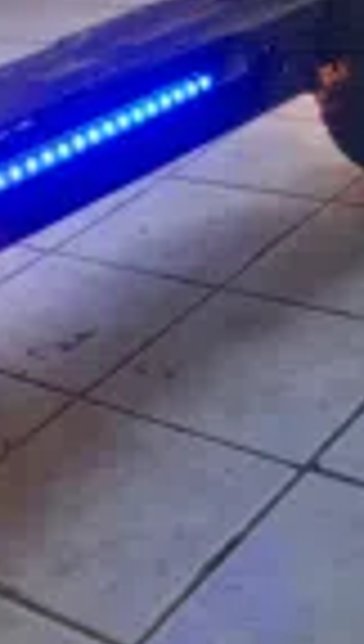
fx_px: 1297
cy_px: -18
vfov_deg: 26.2
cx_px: -36
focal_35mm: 76
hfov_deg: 15.5
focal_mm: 4.6
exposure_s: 1/50
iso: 250
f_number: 2
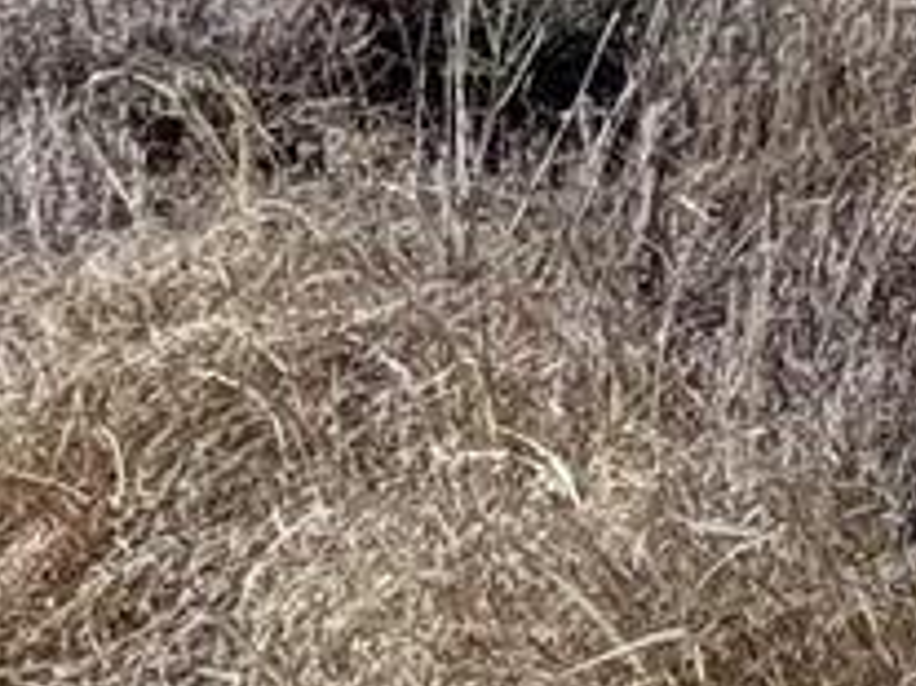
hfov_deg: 4.9
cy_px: -1080
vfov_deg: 3.9
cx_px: 3390
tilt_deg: -1.1
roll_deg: -0.3
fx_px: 9812
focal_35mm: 371
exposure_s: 1/7937
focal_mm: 6.76
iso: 64
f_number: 1.78
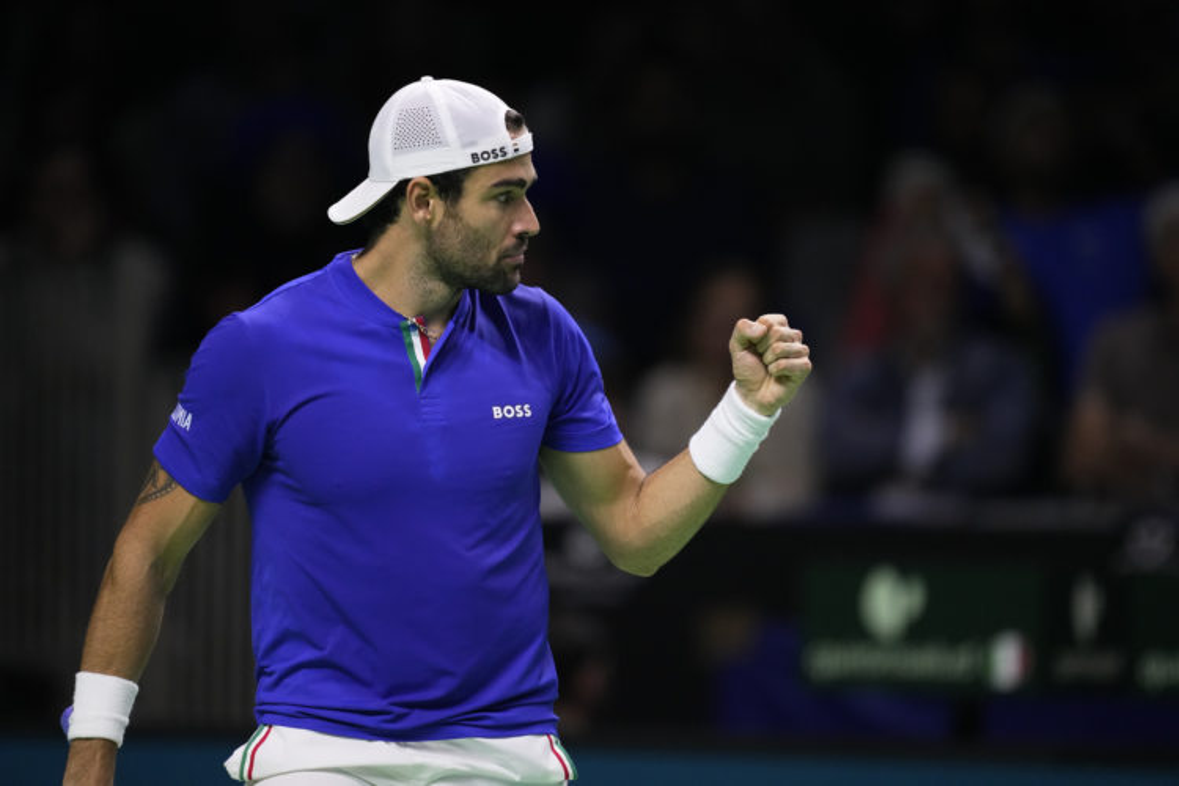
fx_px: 13099
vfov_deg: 3.4
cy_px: 393
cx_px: 590
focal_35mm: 400
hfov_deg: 5.2
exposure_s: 1/1600
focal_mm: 400
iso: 4000
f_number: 2.8
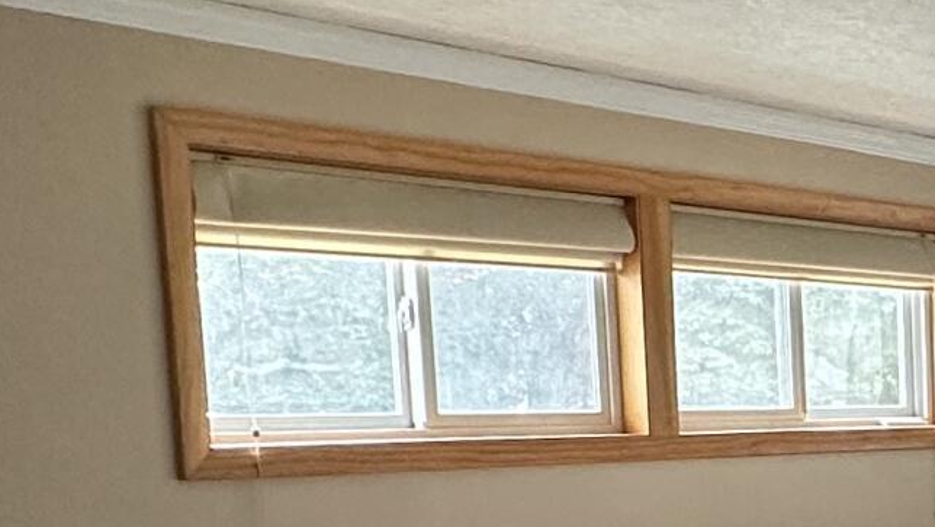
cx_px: 1355
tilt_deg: -8.5
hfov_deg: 24.2
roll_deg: +0.2
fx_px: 1761
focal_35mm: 71
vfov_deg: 16.4
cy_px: 607
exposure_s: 1/120
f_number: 2.2
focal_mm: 2.22
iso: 250
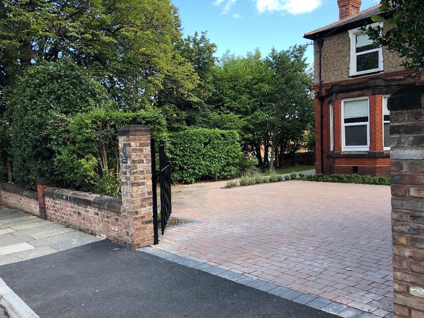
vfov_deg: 48.2
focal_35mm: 29
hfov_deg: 61.7
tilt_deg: -2.0
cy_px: 163
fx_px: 355
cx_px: 212
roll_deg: +1.9
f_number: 1.8
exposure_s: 1/126
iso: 20
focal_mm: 4
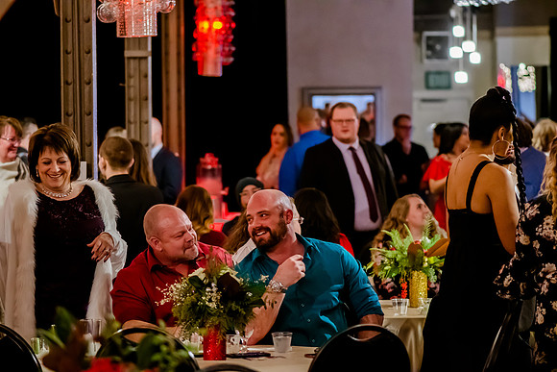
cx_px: 278
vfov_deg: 8.7
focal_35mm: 158
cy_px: 186
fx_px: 2437
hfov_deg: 13.0
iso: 4000
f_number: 3.5
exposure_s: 1/100
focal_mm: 105
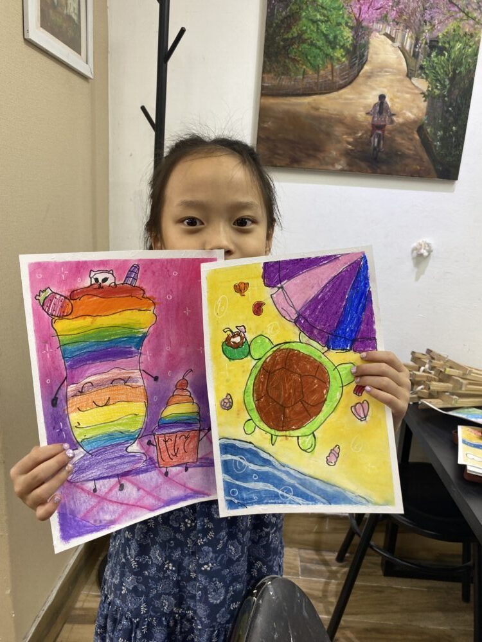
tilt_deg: -11.2
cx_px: 241
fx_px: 483
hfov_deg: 53.1
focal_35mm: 26
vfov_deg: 67.3
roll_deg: -4.3
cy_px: 321
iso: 50
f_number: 1.8
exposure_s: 1/100
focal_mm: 4.25
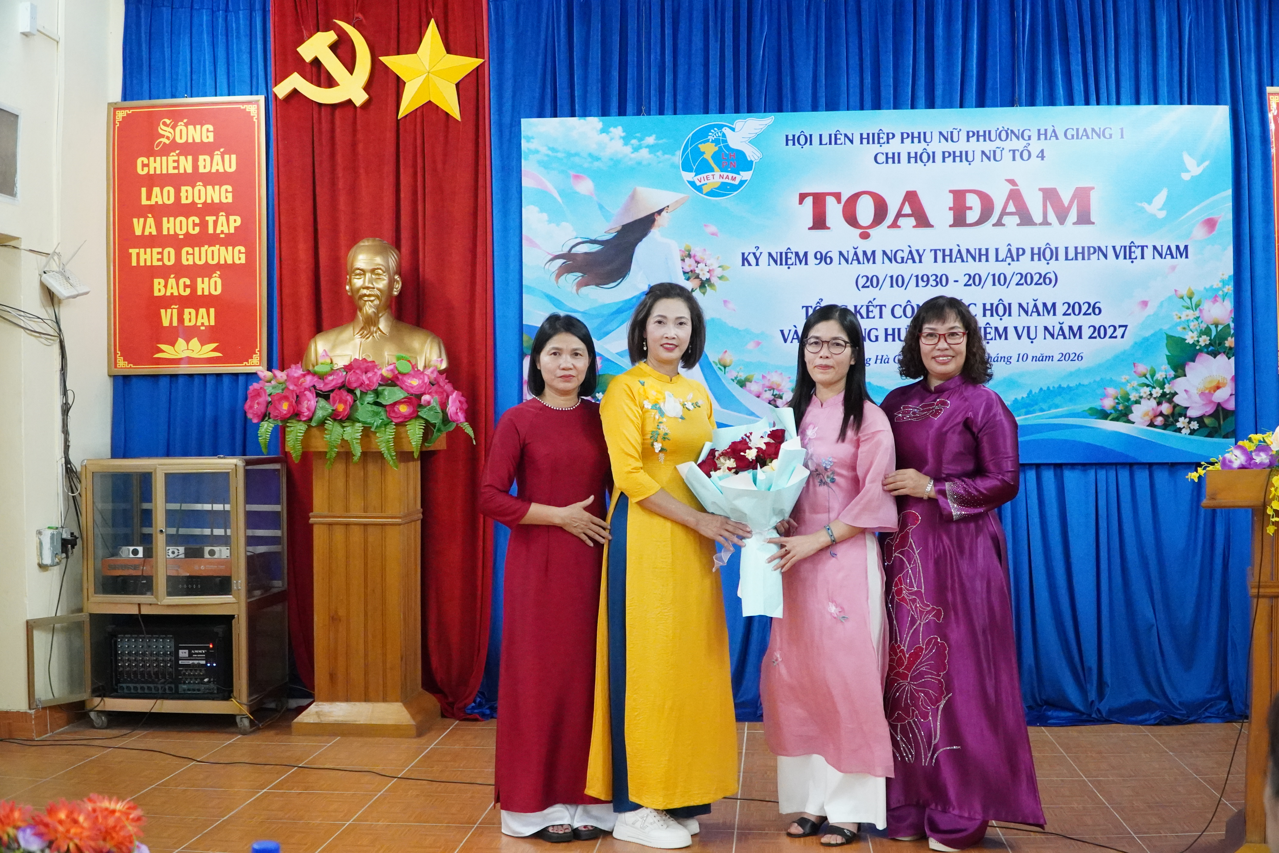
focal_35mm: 39
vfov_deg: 34.2
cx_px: 640
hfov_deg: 49.6
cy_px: 426
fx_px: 1385
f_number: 4.5
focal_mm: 26
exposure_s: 1/250
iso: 8000
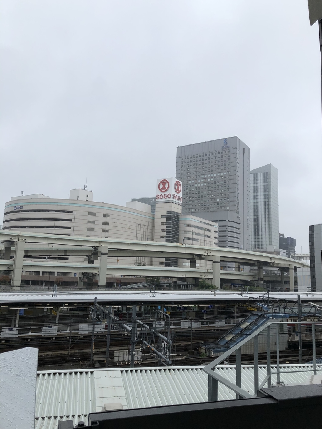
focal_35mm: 28
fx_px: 347
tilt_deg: +6.3
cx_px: 161
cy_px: 214
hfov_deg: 49.7
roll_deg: -2.3
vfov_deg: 63.4
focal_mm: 3.99
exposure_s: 1/906
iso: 20
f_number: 1.8
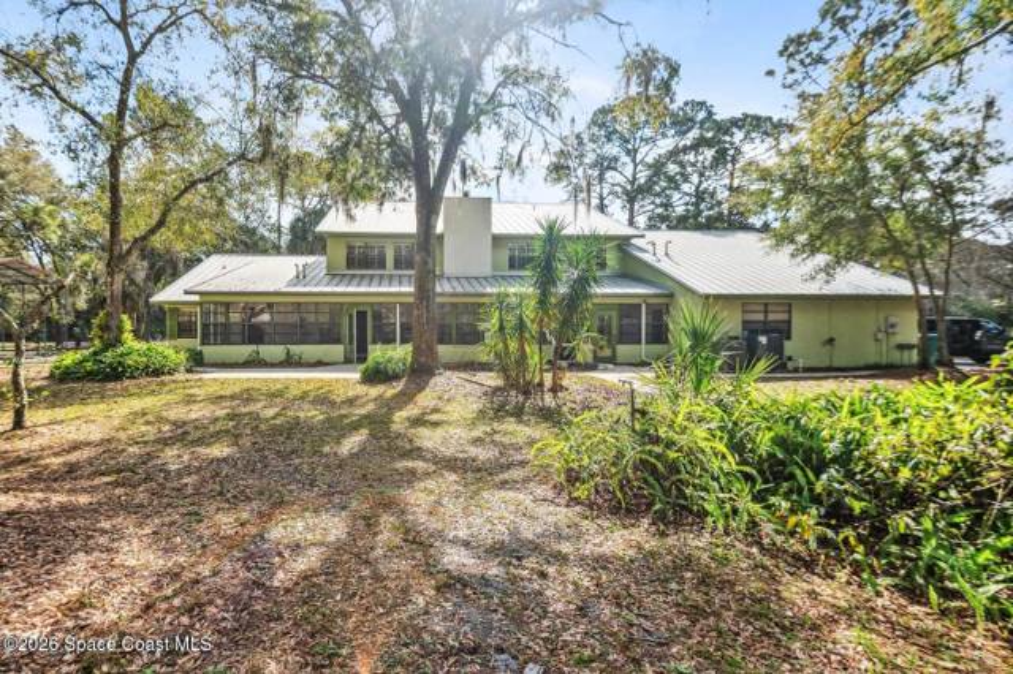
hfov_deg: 96.8
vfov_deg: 73.7
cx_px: 506
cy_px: 337
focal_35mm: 16
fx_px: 450
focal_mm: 16
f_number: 7.1
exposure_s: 1/800
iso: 320
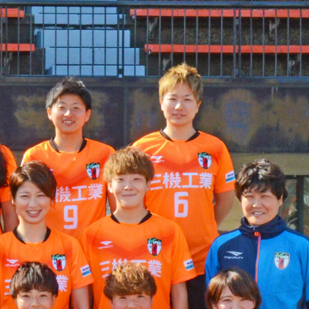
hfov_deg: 8.5
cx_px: -169
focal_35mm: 201
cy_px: 251
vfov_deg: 8.7
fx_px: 2030
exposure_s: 1/250
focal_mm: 42
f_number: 18
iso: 1600
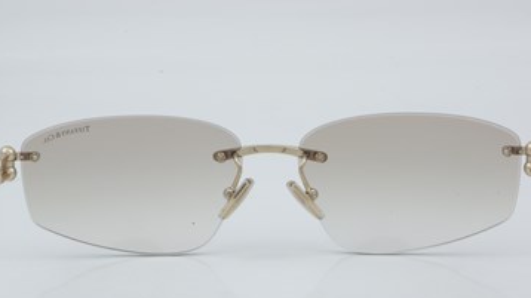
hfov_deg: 22.1
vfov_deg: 12.5
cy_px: 182
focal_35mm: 97
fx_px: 1359
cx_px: 270
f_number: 29
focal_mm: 55
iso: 100
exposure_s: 1/3
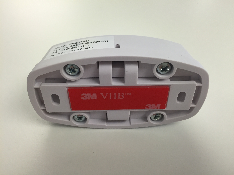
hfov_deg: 61.7
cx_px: 117
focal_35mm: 29
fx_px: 196
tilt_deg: -43.8
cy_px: 88
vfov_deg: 48.2
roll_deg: -0.5
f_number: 2.2
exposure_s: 1/33
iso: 50
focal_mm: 4.15
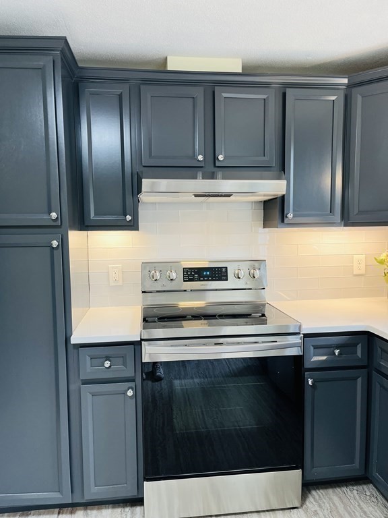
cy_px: 259
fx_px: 389
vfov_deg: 67.3
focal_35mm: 26
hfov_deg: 53.1
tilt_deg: -5.3
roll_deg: +0.7
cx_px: 194
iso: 80
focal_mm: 5.1
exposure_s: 1/60
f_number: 1.6
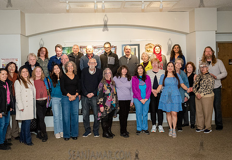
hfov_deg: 50.2
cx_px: 111
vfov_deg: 35.9
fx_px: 248
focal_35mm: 38
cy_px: 73
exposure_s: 1/200
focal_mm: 28
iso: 8000
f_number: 5.6
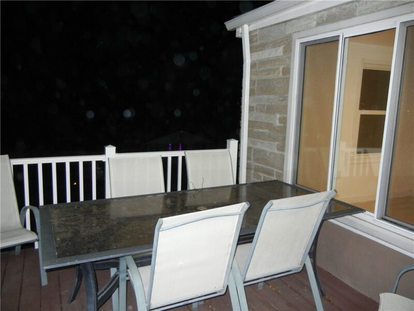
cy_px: 156
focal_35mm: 30
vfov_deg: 46.8
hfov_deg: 60.0
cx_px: 207
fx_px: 359
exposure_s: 1/30
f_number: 3.5
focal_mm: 5.4
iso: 524
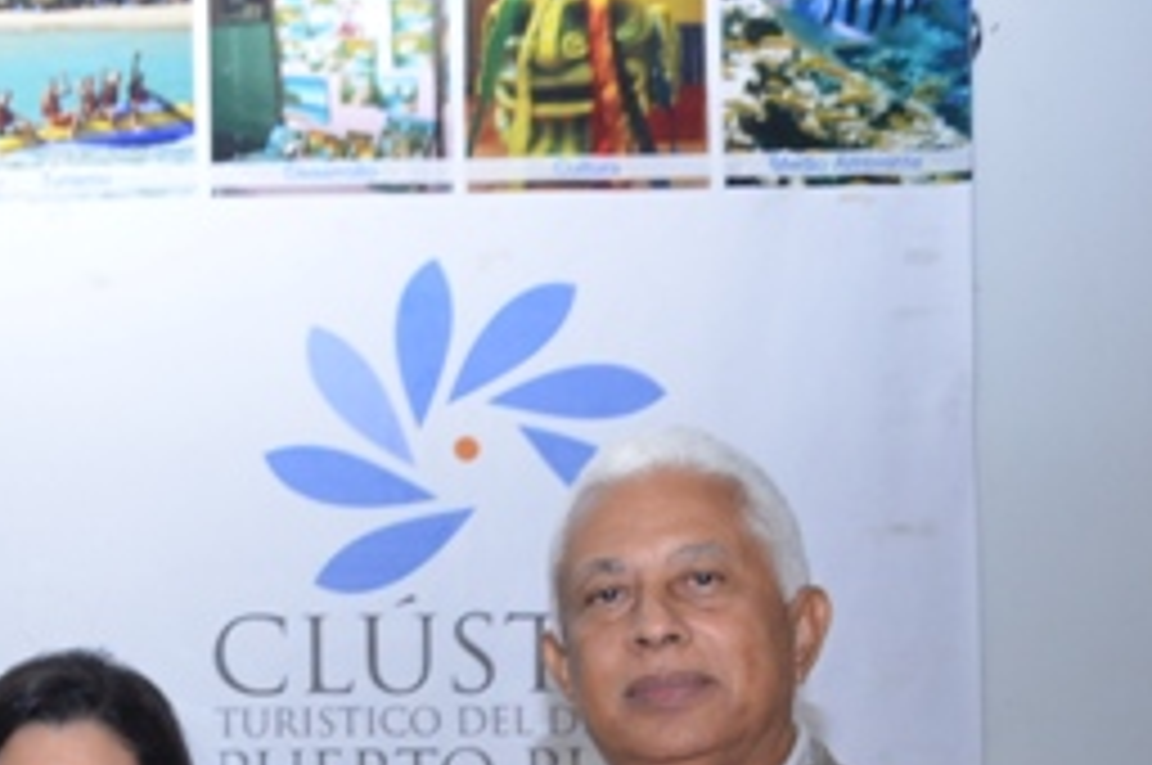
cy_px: 896
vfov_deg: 9.0
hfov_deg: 13.3
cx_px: -238
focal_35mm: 150
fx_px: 4794
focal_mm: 40
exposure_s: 1/60
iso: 800
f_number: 7.1
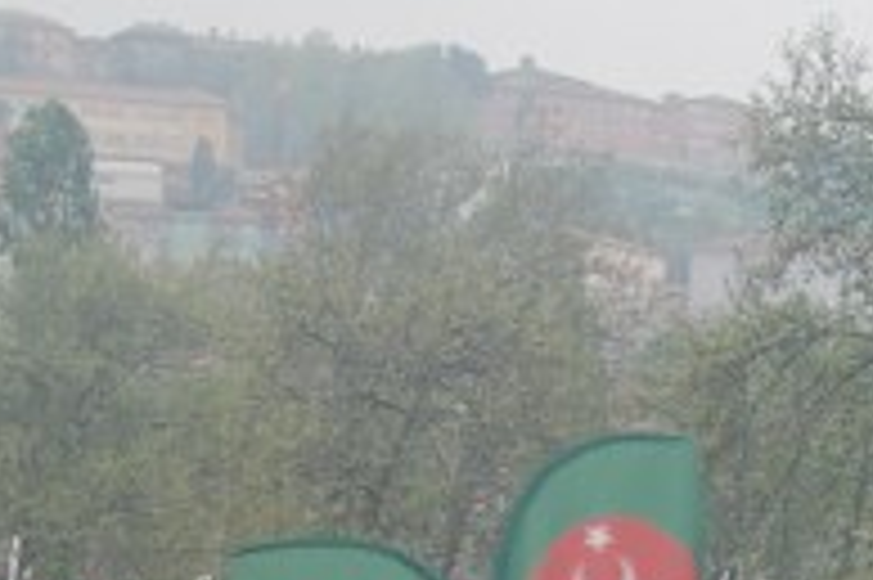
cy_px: 1196
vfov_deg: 7.3
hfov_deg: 11.2
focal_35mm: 180
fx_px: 4363
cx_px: 1125
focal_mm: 29
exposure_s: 1/160
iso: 100
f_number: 6.3
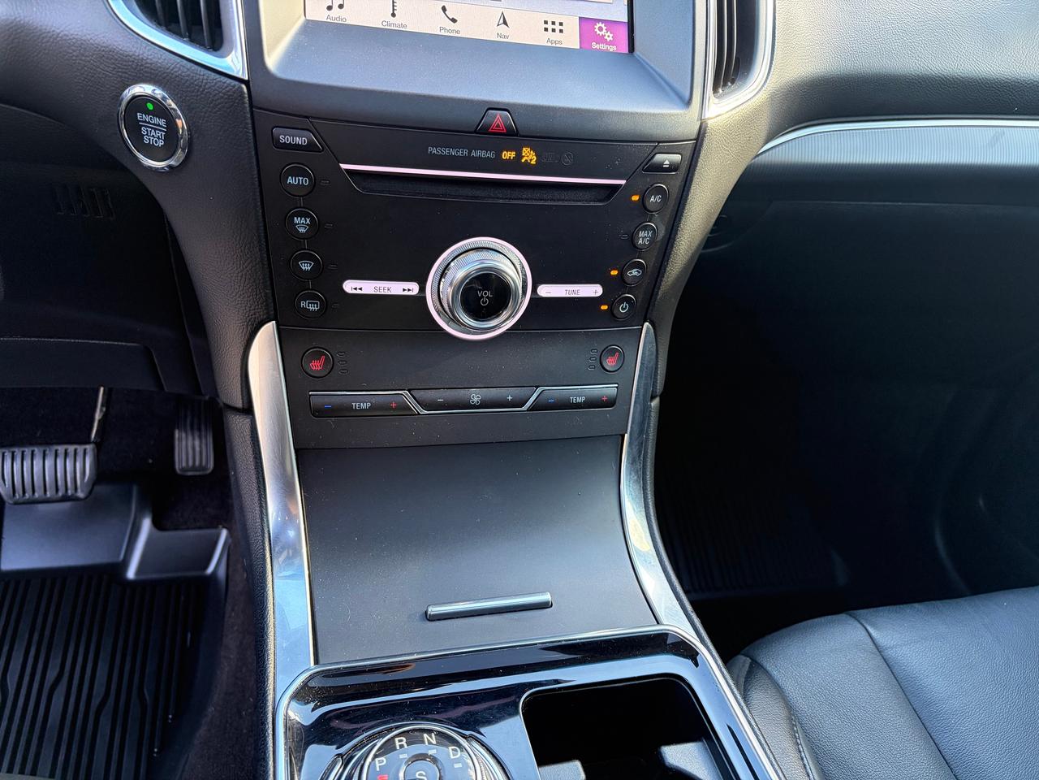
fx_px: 780
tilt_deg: -34.5
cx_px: 520
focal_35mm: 26
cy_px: 390
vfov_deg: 53.1
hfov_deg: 67.3
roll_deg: -7.8
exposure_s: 1/60
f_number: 1.6
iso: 160
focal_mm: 5.96
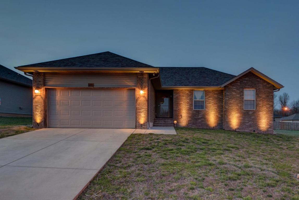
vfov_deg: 77.4
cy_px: 100
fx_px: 125
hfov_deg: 100.4
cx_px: 150
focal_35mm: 15
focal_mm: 10
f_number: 4
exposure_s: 1/3.33
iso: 320
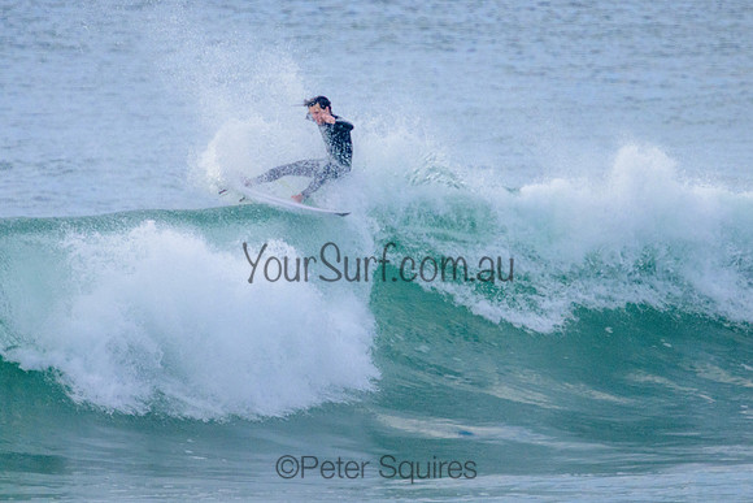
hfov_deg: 1.9
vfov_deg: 1.3
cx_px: 286
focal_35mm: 1095
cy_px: 196
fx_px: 22903
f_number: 11
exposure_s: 1/2000
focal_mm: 800
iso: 1600
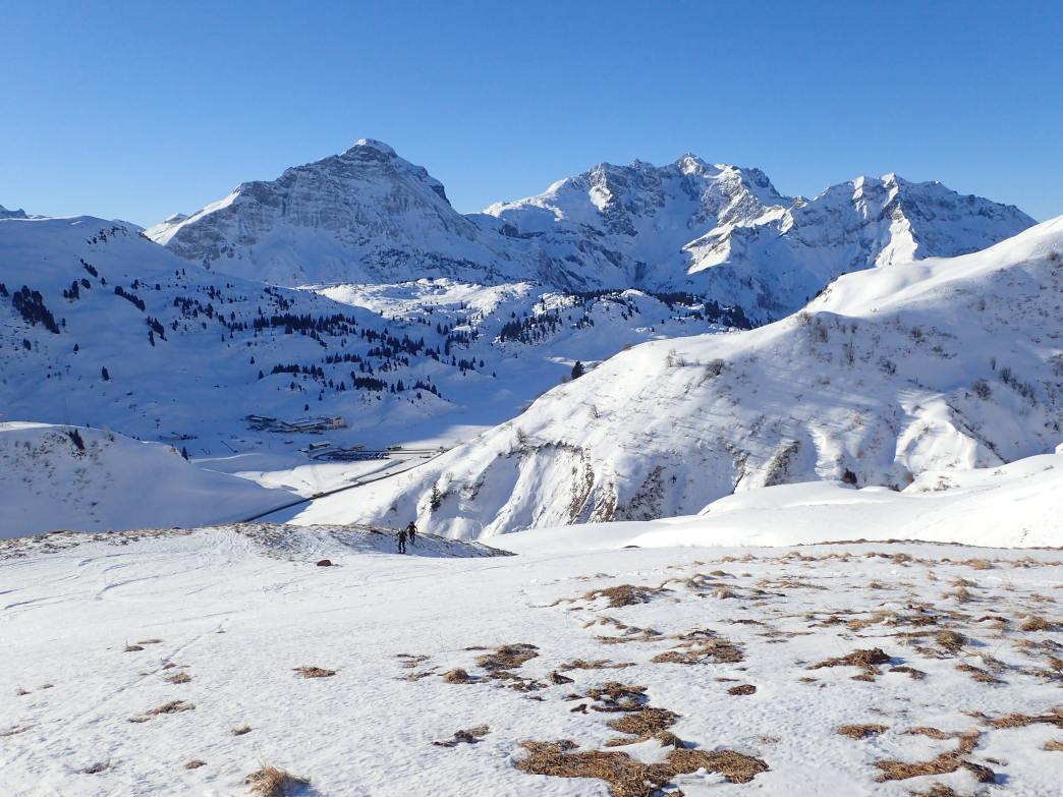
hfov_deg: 60.0
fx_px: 921
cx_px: 532
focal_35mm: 30
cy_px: 398
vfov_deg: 46.8
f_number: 9
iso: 200
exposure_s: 1/500
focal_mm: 5.5
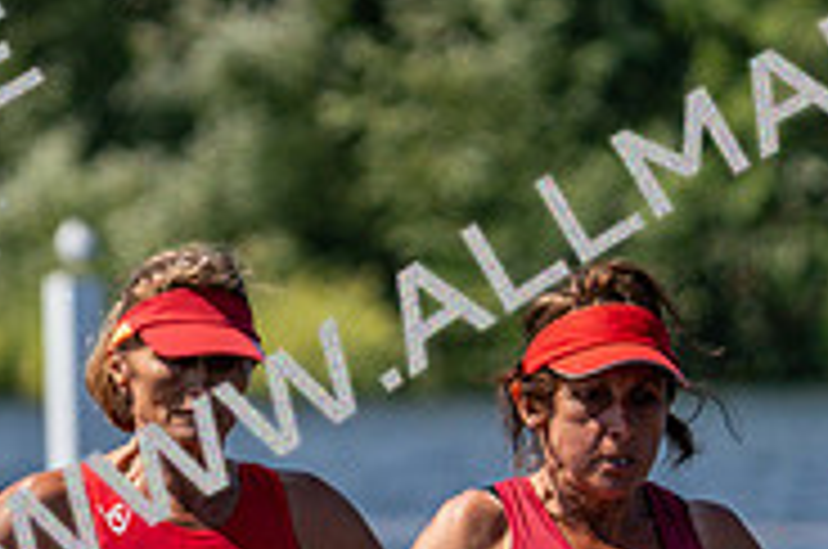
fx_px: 21399
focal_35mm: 932
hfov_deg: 2.2
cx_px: 513
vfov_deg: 1.5
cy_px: 605
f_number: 6.3
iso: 200
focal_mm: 295
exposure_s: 1/2000
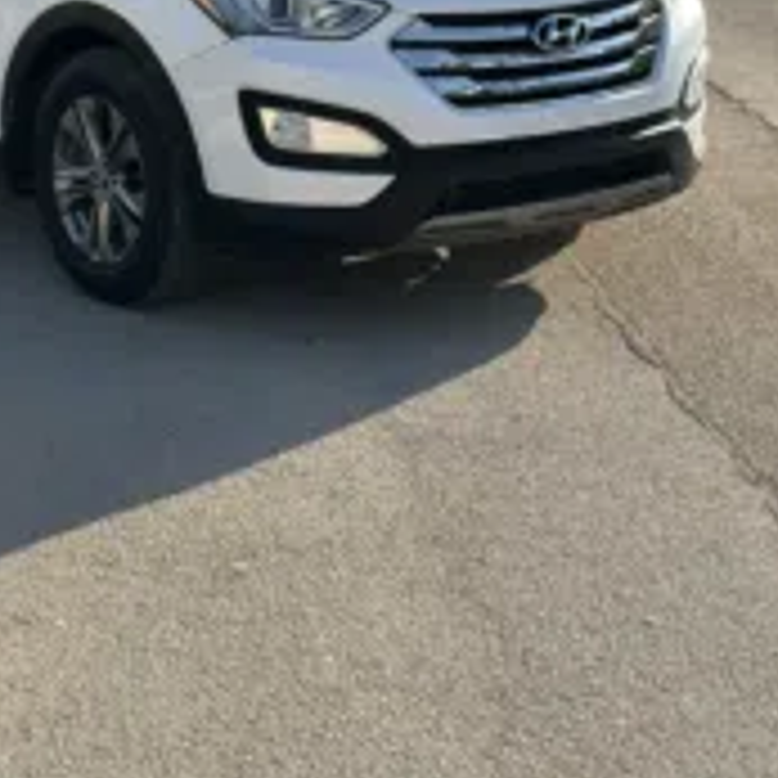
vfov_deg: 17.4
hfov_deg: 17.6
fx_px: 2492
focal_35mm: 98
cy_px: 45
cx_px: 171
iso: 100
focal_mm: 6.86
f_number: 1.78
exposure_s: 1/3472
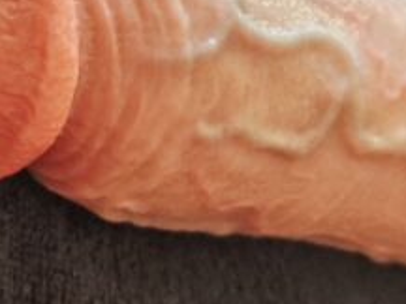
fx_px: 1173
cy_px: 30
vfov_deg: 14.6
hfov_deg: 19.4
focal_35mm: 100
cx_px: 73
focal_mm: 6.12
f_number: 1.9
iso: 1600
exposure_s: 1/100
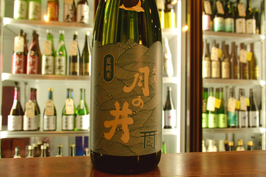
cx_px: 133
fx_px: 222
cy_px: 88
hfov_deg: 61.9
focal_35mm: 30
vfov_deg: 43.6
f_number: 5.6
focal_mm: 20
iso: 1600
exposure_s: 1/250
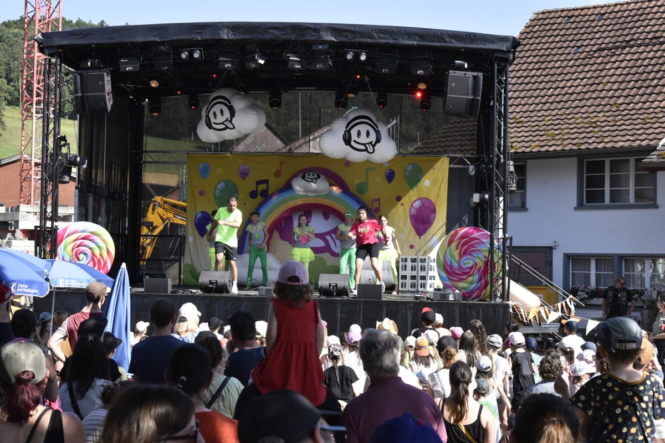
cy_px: 222
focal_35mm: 58
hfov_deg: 34.5
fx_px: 1071
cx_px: 332
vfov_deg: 23.4
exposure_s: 1/1600
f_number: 10
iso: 2500
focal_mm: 58
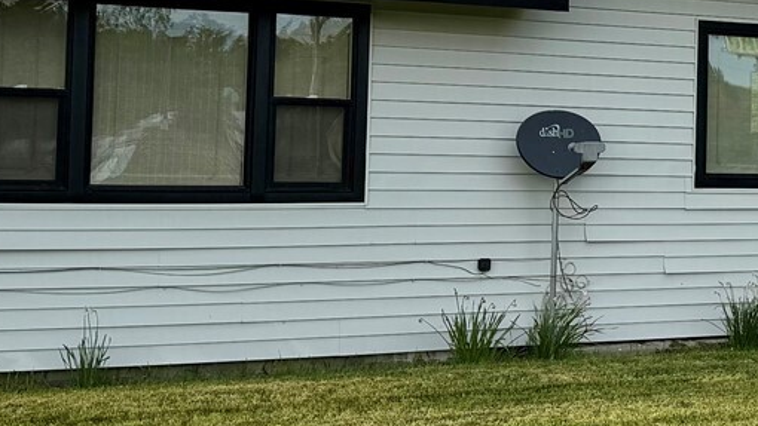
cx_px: 812
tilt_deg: +2.3
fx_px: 1648
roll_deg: -0.7
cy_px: 73
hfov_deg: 24.4
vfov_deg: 14.6
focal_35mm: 82
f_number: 1.78
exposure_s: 1/1337
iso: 80
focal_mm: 6.76
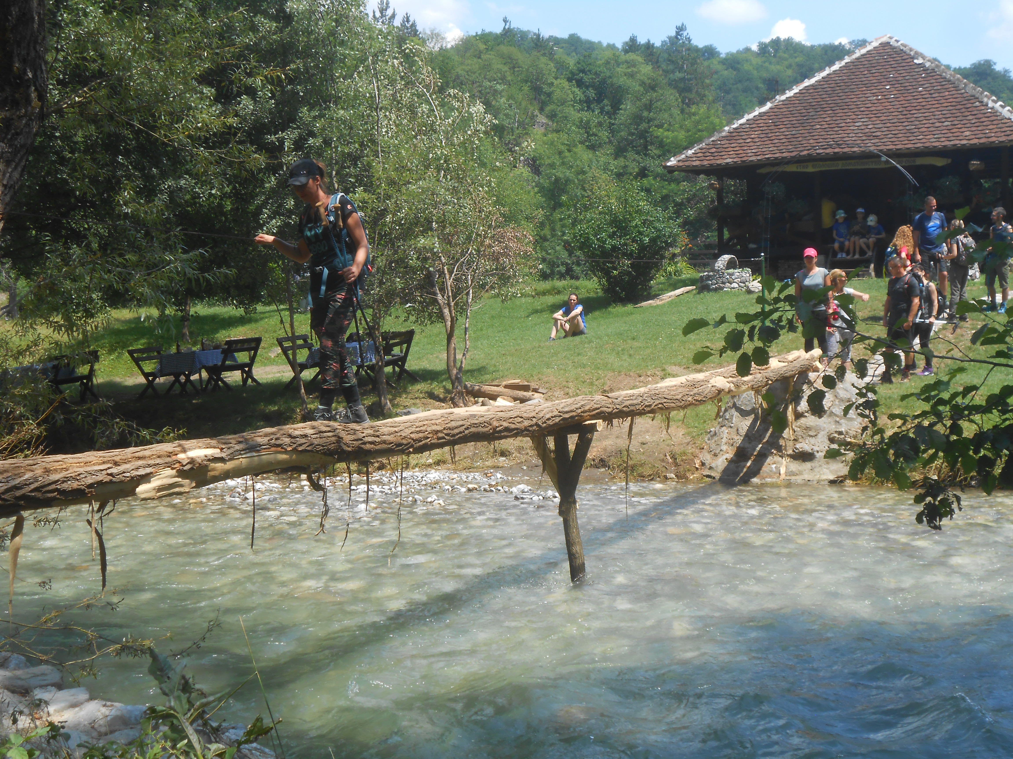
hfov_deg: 38.9
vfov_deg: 29.7
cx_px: 506
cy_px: 380
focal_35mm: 49
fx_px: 1434
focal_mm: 8.8
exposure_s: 1/320
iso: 80
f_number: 4.8
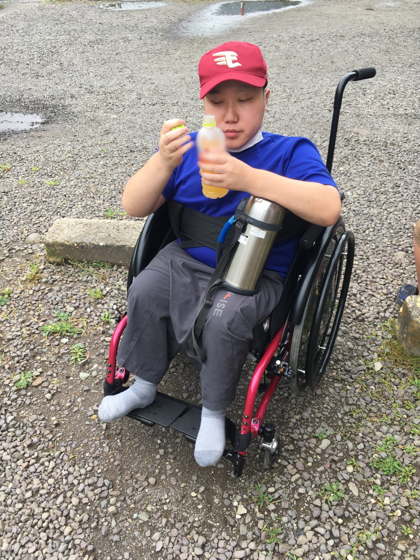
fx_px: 469
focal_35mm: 29
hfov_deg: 48.2
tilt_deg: -39.1
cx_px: 210
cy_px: 280
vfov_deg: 61.7
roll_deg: +0.1
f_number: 2.2
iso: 25
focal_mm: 4.15
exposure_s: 1/286
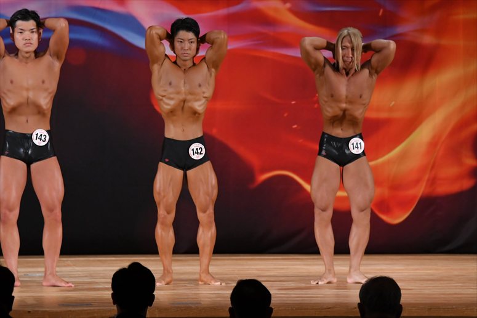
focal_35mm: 255
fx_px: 3377
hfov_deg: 8.1
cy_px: 159
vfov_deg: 5.4
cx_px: 238
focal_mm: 170
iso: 3200
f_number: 5.6
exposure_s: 1/400
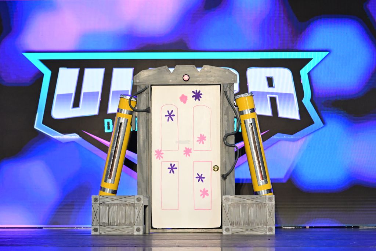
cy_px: 126
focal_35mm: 105
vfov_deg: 13.0
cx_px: 188
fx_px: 1097
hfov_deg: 19.5
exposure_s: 1/800
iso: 2500
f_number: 3.5
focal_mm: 70
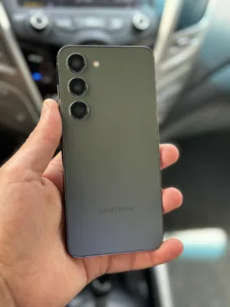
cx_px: 115
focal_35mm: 48
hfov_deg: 30.3
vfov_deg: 39.7
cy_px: 154
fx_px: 425
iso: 125
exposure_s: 1/124
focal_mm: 6.86
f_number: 1.78
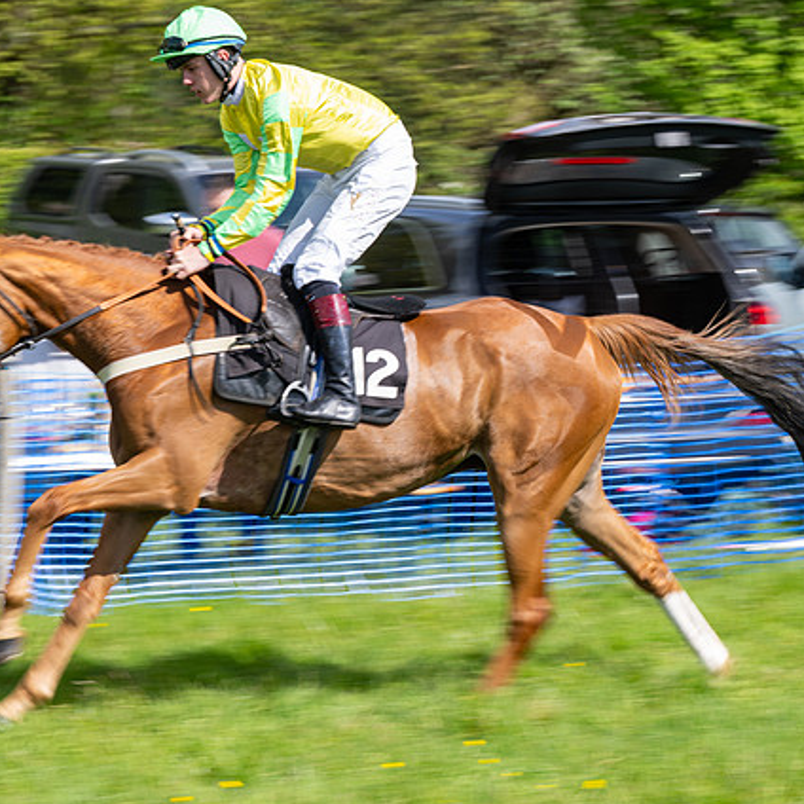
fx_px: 4651
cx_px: 361
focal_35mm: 177
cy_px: 406
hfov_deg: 9.9
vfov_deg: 9.9
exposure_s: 1/125
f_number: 8
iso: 100
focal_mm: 120
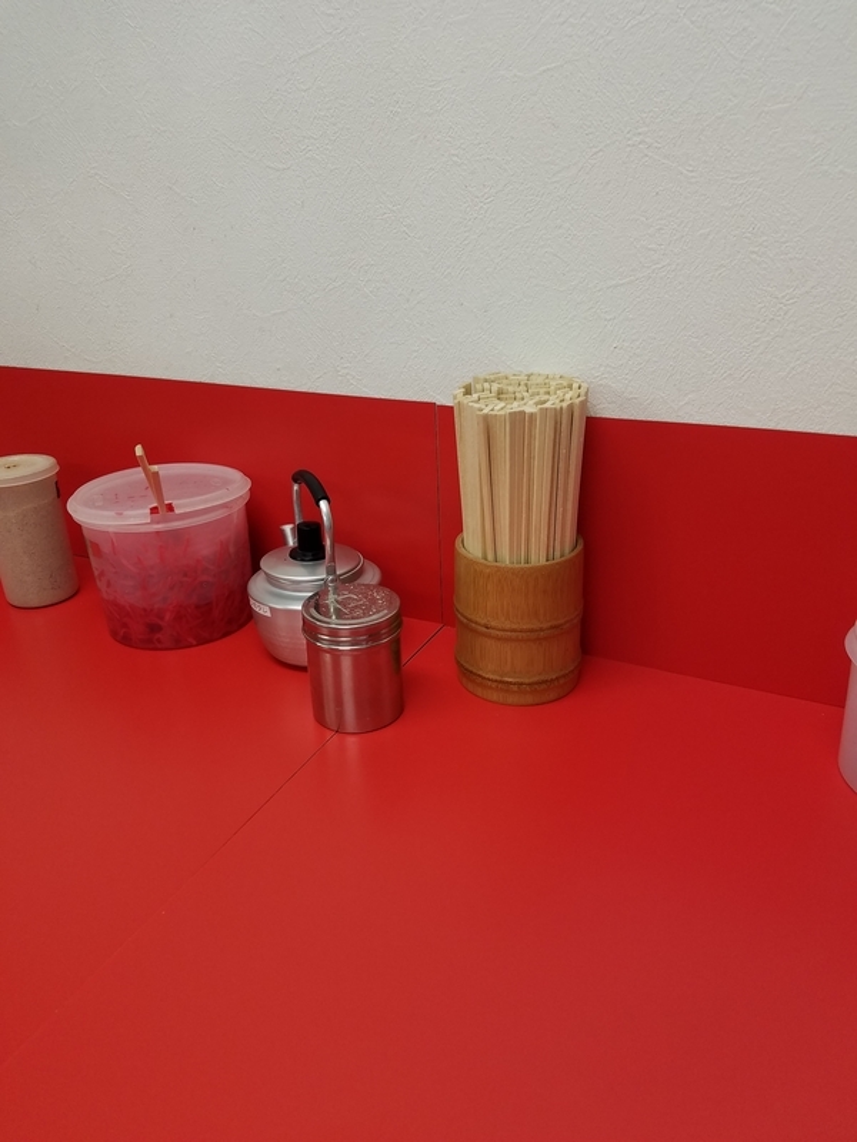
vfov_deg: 67.3
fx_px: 858
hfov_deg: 53.1
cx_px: 428
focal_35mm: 26
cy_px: 571
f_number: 1.7
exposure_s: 1/120
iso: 100
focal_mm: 4.2
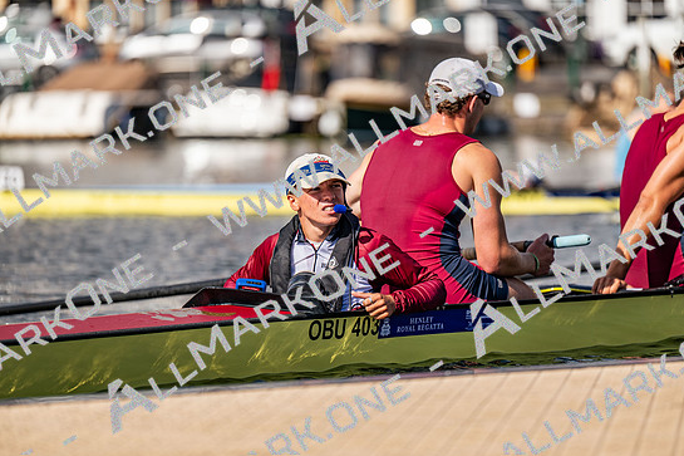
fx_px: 4046
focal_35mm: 213
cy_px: 239
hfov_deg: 9.7
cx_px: 363
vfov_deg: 6.4
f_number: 2.8
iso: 72
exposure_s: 1/2000
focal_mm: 200
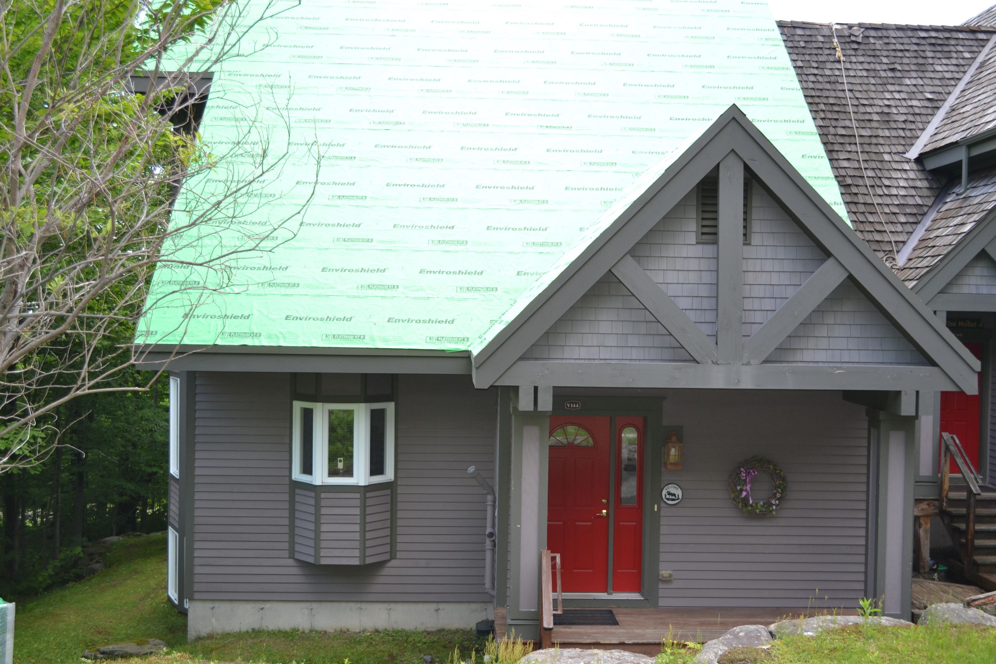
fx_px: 1079
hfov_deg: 49.6
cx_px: 498
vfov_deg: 34.2
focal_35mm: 39
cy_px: 332
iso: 160
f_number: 4.2
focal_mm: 26
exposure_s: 1/125
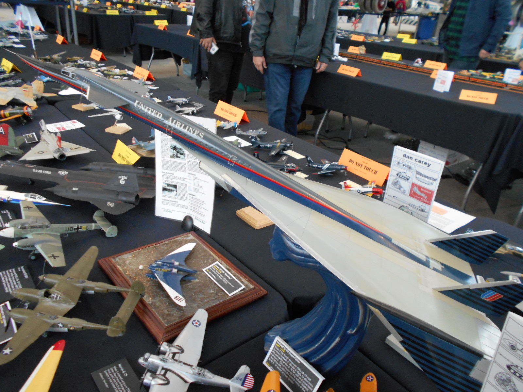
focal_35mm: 26
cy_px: 196
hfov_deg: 67.3
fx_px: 393
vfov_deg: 53.1
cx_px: 262
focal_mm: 4.6
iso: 320
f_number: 3.2
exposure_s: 1/30
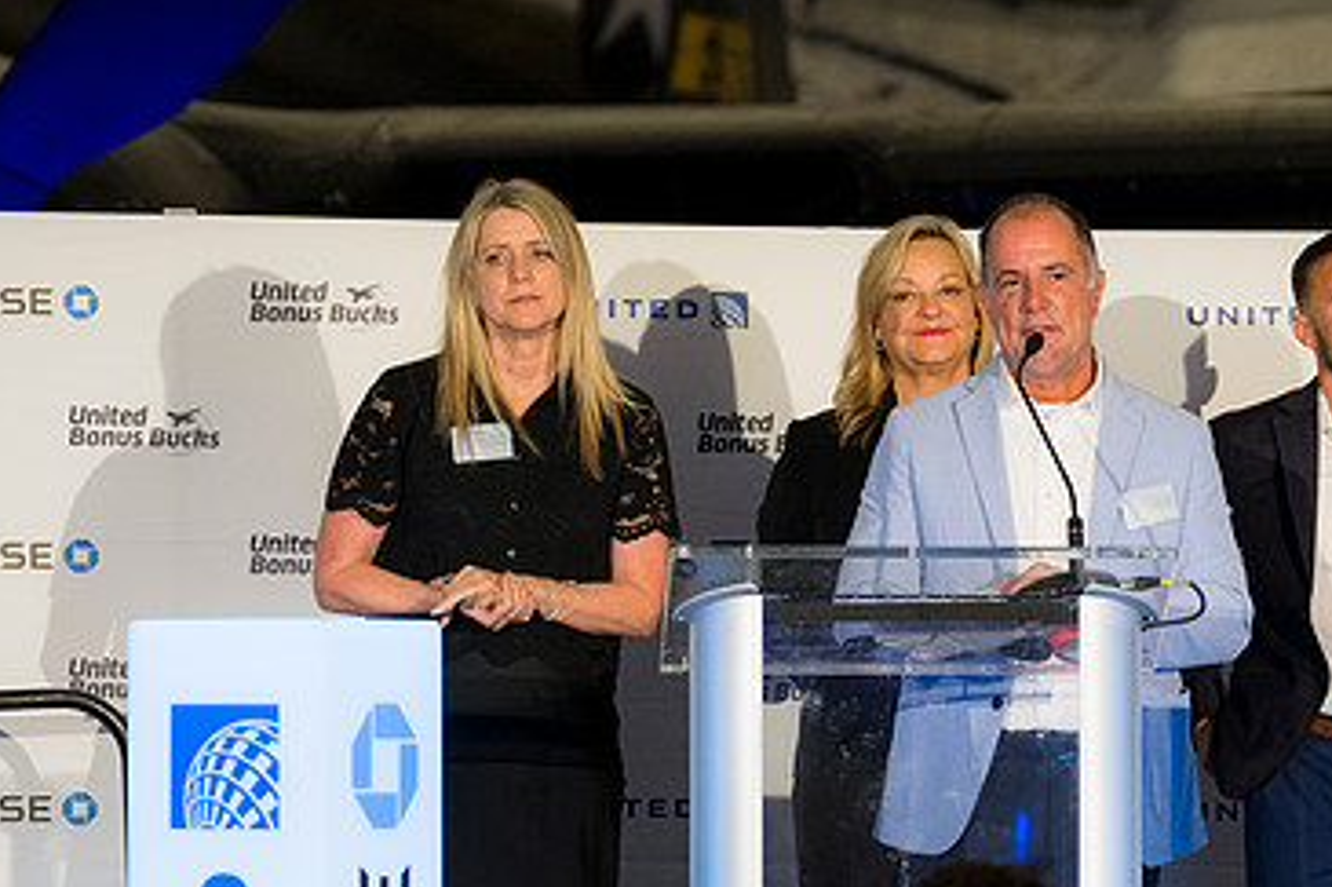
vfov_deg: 5.8
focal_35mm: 235
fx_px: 8691
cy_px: 694
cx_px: 1047
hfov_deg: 8.7
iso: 800
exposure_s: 1/160
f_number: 2.8
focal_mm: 99
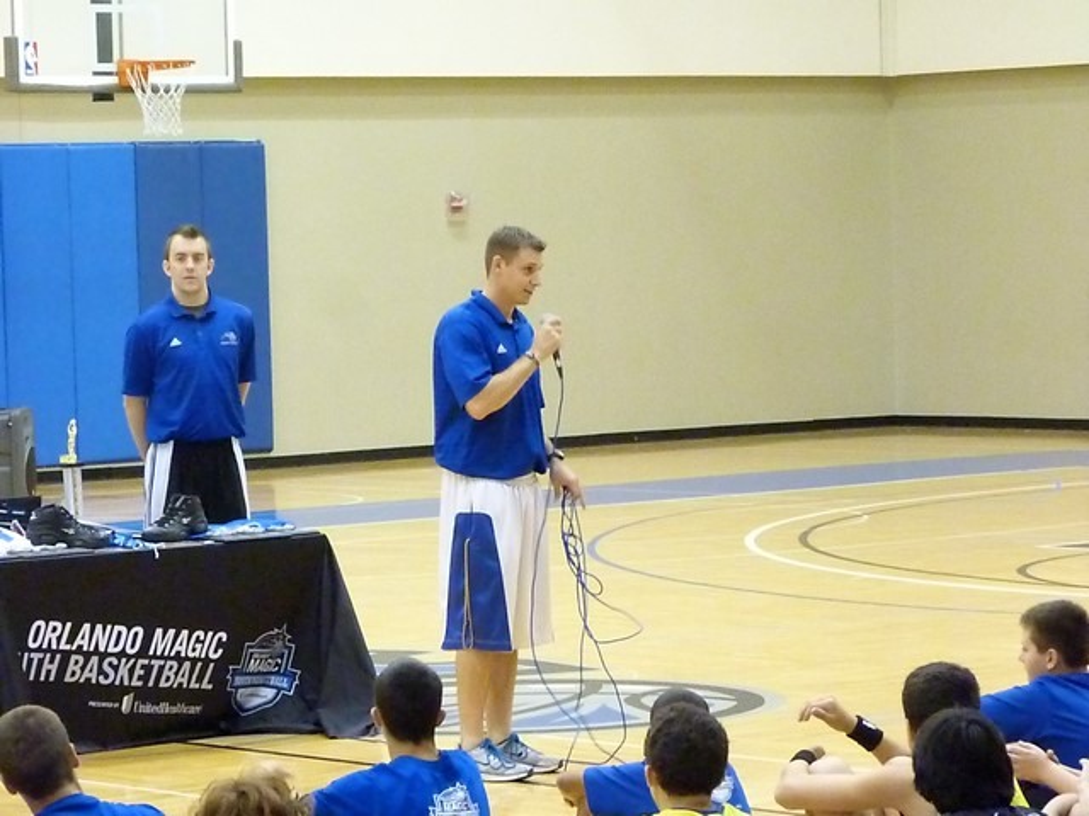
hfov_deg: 13.7
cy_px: 408
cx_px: 544
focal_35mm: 144
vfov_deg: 10.3
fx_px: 4530
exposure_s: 1/60
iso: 3200
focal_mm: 25.9
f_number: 3.6
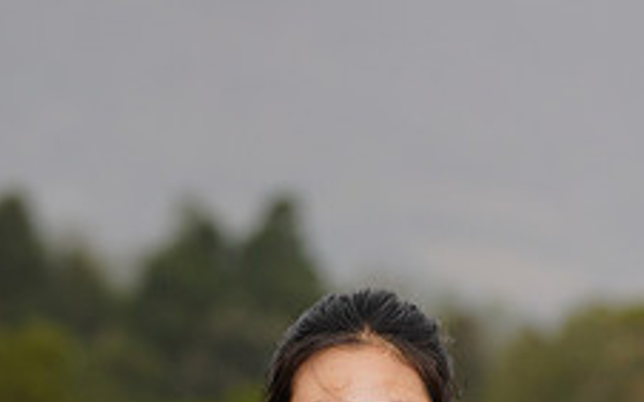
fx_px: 8122
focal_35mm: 463
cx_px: 291
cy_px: 710
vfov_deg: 2.8
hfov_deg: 4.5
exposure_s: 1/200
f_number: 5.6
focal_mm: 177
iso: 200
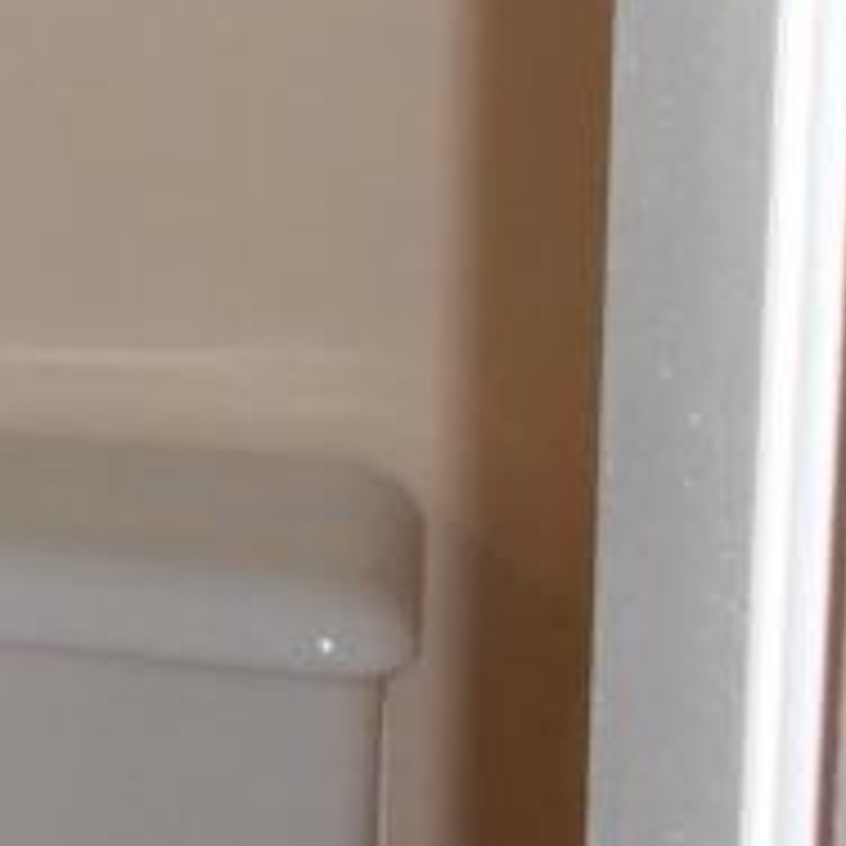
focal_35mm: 125
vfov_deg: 13.5
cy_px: -198
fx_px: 3456
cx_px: -864
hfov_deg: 12.3
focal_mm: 4.6
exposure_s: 1/25
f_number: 3.2
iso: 200
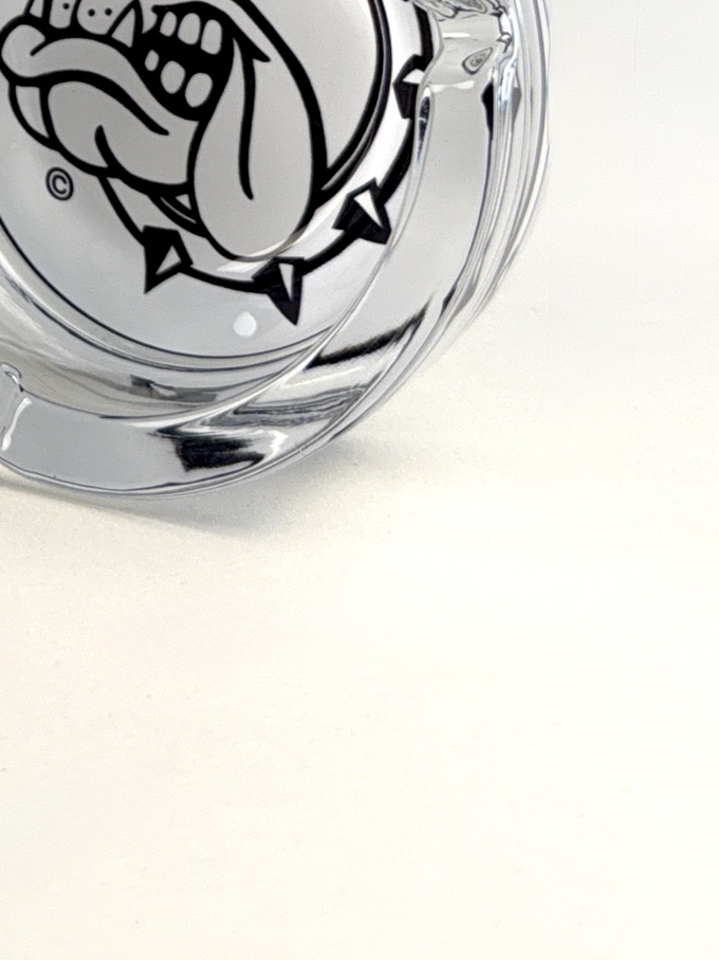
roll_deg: -0.6
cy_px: -239
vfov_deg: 21.8
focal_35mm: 82
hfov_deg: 17.0
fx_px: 2271
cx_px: -187
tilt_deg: -4.5
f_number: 1.78
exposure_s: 1/242
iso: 64
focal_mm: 6.76
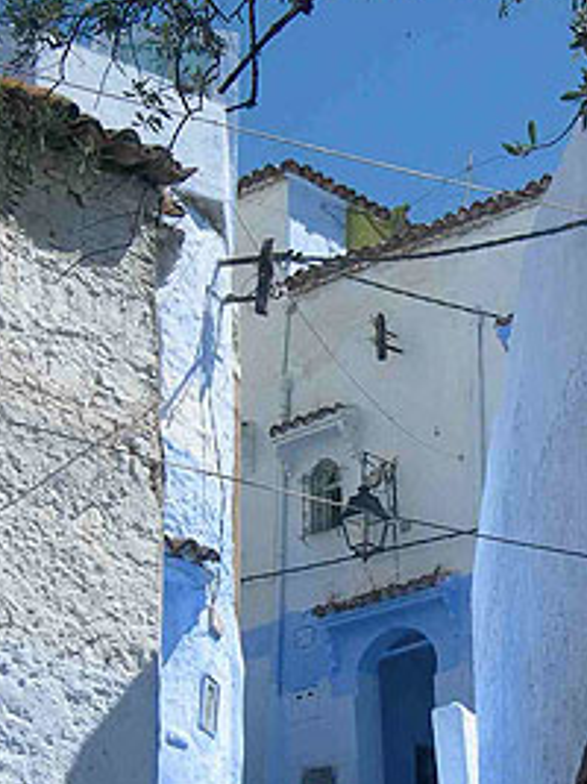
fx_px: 2693
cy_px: 461
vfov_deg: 16.5
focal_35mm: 119
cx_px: 458
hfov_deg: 12.4
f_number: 5.9
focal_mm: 12.7
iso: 50
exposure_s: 1/373
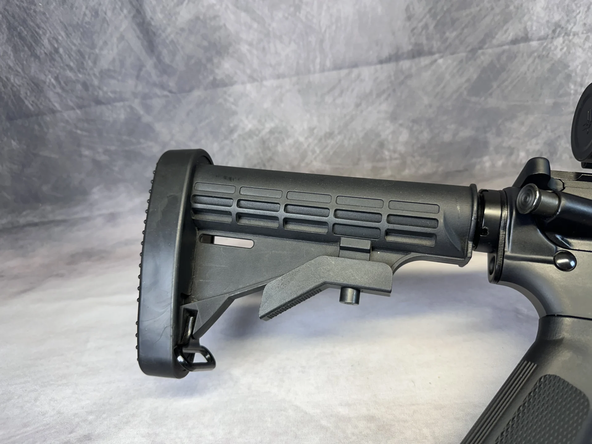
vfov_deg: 56.8
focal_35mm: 24
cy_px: 222
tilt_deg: -31.3
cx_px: 296
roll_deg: +10.0
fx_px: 410
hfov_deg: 71.6
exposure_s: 1/120
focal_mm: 6.86
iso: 64
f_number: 1.78
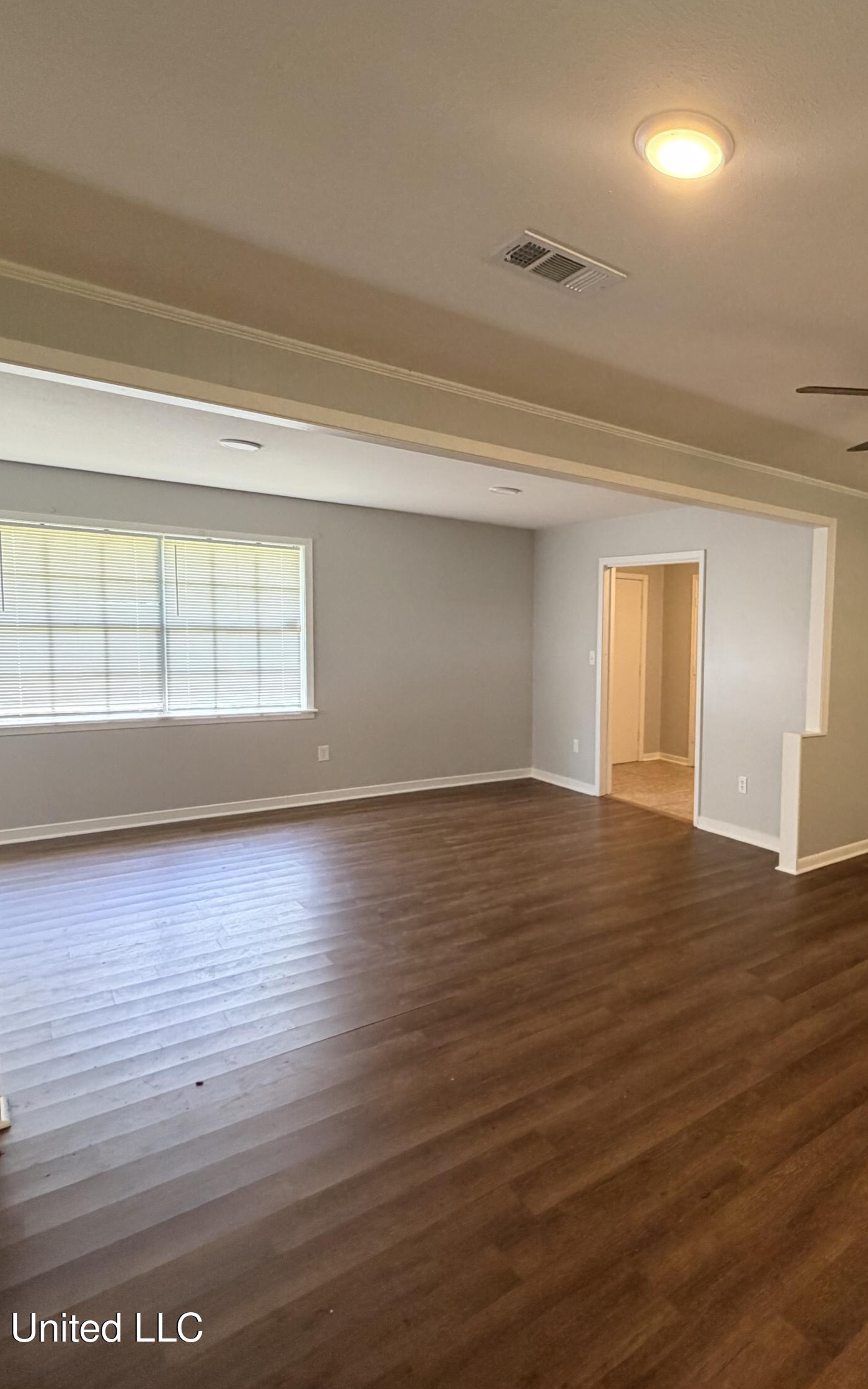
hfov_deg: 54.5
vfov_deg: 85.1
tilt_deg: -4.7
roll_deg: -1.3
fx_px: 757
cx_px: 724
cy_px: 690
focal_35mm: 20
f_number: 2.2
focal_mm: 2.22
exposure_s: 1/60
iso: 250
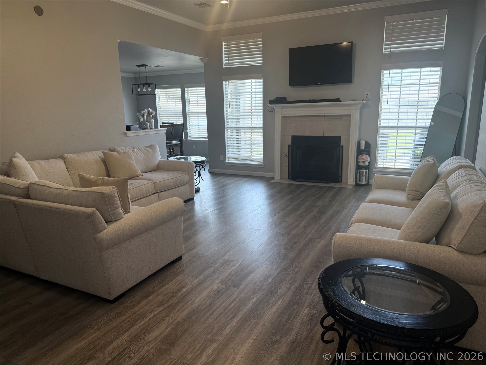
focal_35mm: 24
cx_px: 243
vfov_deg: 56.8
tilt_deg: -12.6
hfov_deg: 71.6
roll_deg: +1.1
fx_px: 337
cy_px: 182
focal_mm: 6.76
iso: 125
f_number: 1.78
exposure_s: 1/234
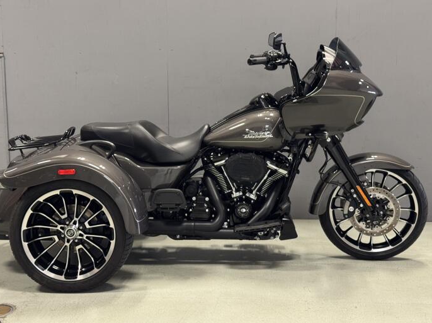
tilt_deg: -8.0
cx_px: 205
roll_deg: -0.2
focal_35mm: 56
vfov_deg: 26.1
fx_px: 699
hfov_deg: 34.4
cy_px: 143
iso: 250
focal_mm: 6.76
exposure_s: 1/60
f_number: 1.78
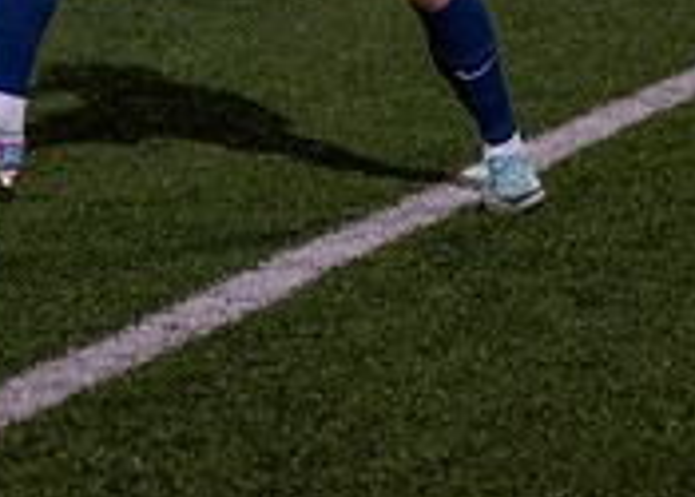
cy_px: -206
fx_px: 5408
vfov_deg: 5.2
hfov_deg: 7.4
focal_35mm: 274
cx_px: 285
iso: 2000
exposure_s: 1/1000
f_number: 2.8
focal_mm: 70
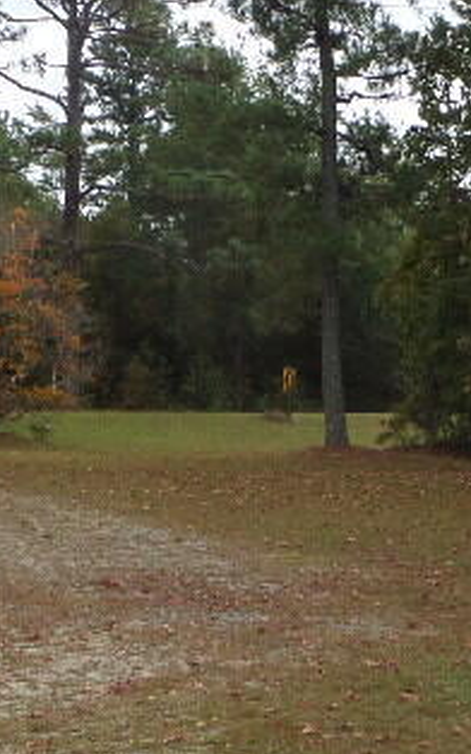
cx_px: 284
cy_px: 375
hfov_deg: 15.7
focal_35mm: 83
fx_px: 1706
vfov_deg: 24.9
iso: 100
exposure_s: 1/1000
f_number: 3.2
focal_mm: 4
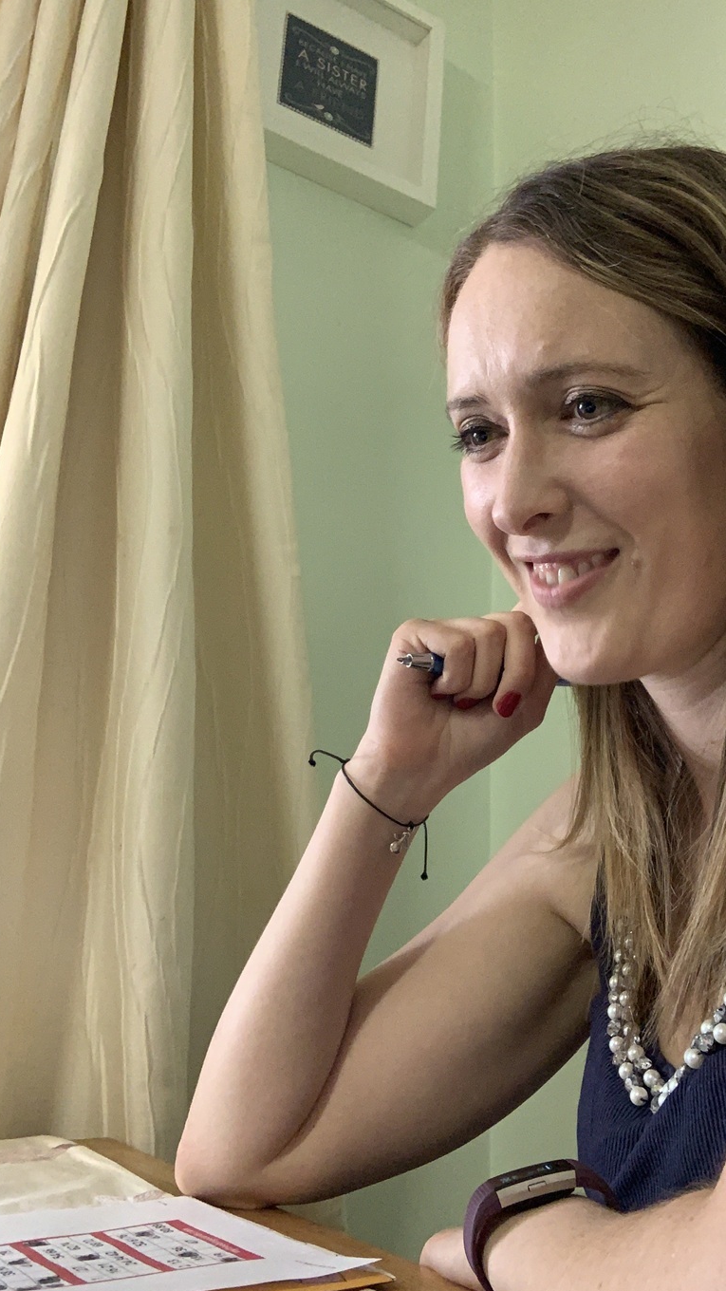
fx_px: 1198
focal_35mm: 35
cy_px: 647
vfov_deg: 56.6
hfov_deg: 33.5
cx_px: 468
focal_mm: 2.87
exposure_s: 1/60
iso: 250
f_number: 2.2
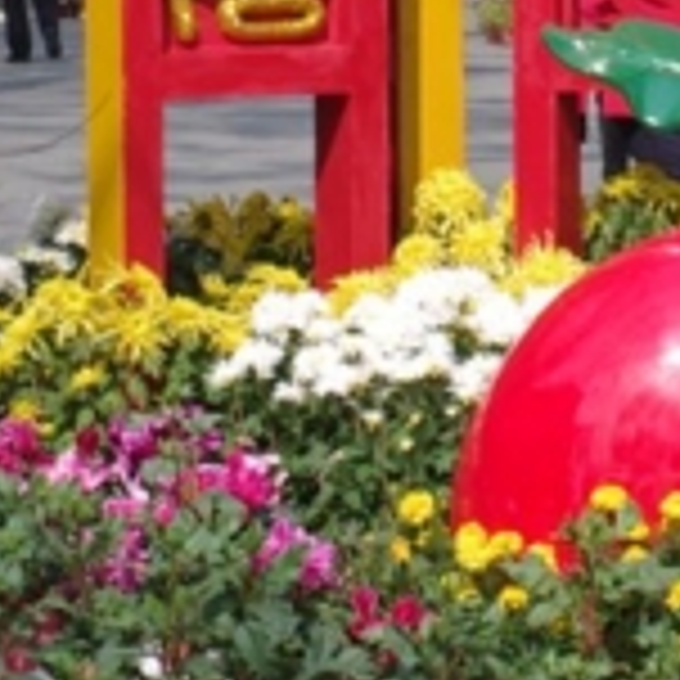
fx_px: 5201
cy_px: -47
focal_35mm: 234
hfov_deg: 7.5
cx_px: 459
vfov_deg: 7.4
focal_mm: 35
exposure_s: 1/100
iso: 100
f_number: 10
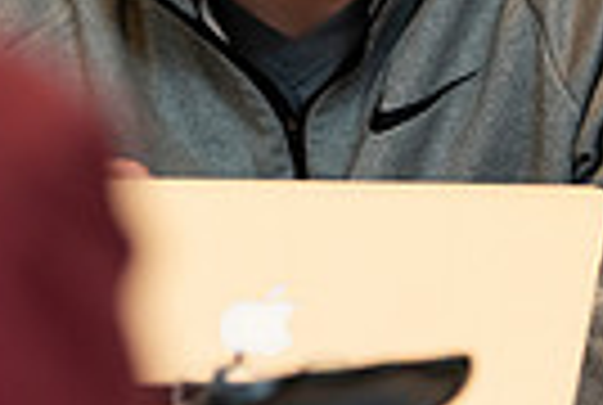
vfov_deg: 3.4
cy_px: -115
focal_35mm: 410
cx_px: 302
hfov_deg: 5.0
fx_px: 6883
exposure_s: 1/160
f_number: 3.2
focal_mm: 95
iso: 1000
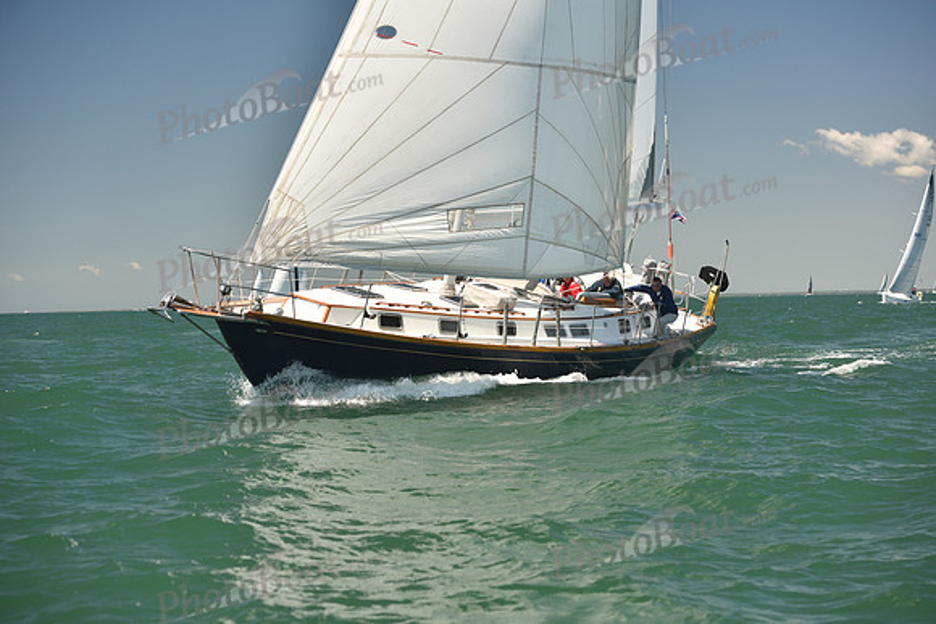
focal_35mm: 70
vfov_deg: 19.5
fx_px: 1820
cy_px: 312
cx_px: 468
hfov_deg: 28.8
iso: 250
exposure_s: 1/800
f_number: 4.5
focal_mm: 70
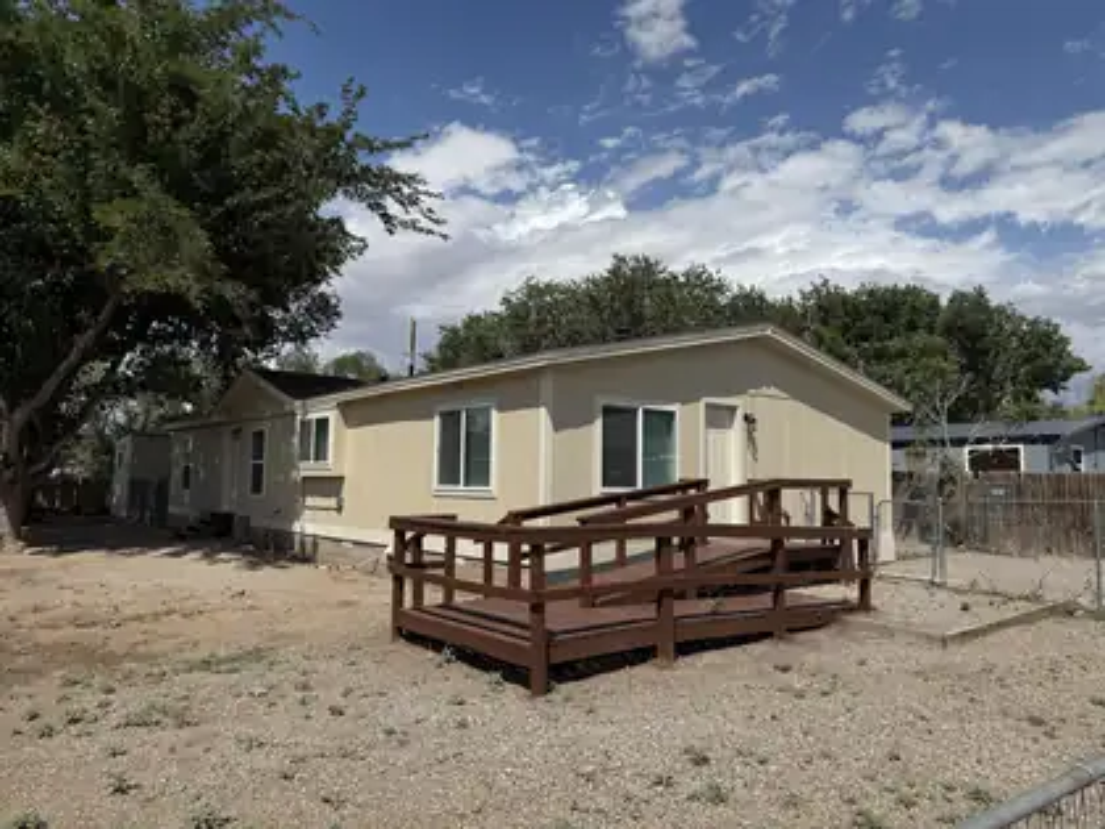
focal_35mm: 24
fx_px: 766
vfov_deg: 56.8
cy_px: 414
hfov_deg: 71.6
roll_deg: -1.3
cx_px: 552
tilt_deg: +6.0
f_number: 1.78
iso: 80
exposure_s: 1/8130
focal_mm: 6.76
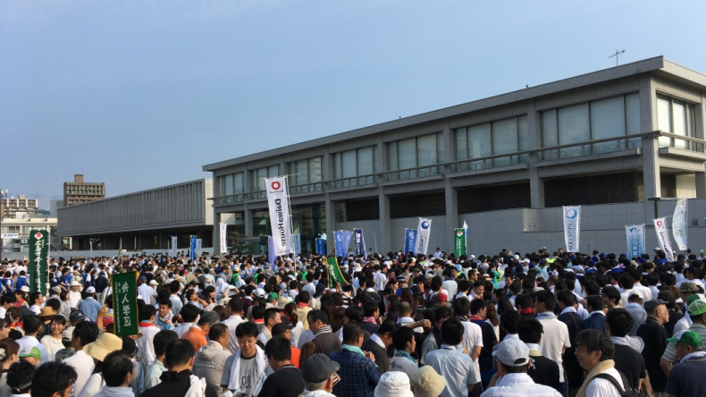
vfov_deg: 36.6
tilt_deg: +2.5
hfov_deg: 61.0
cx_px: 355
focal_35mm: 32
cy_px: 207
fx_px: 599
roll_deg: +3.3
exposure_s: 1/950
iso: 25
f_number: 2.2
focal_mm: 4.15
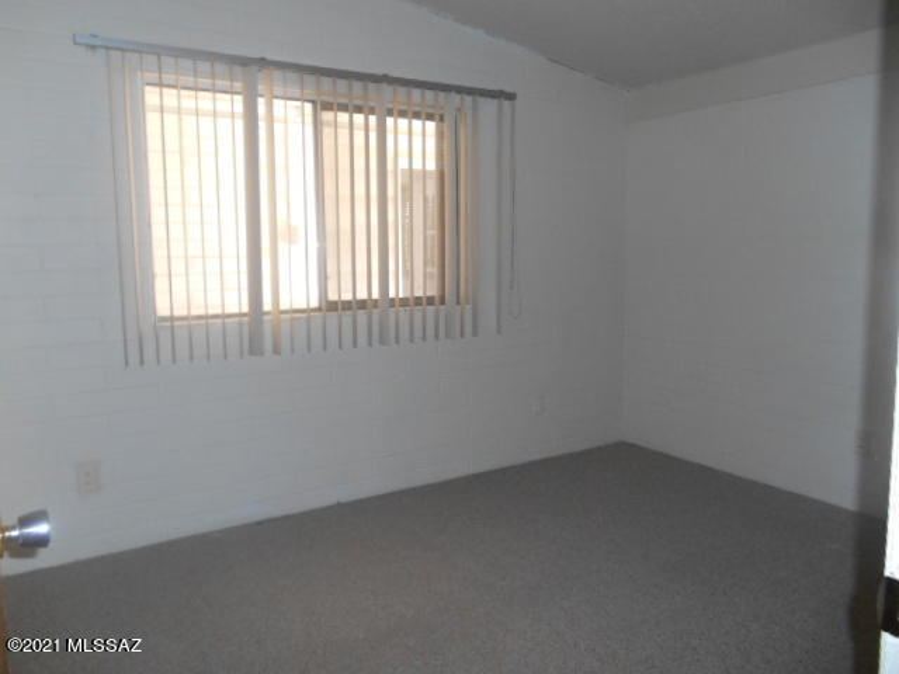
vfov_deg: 53.1
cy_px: 337
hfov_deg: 67.3
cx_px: 450
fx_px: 675
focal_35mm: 26
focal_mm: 4.7
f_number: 3.4
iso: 220
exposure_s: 1/25
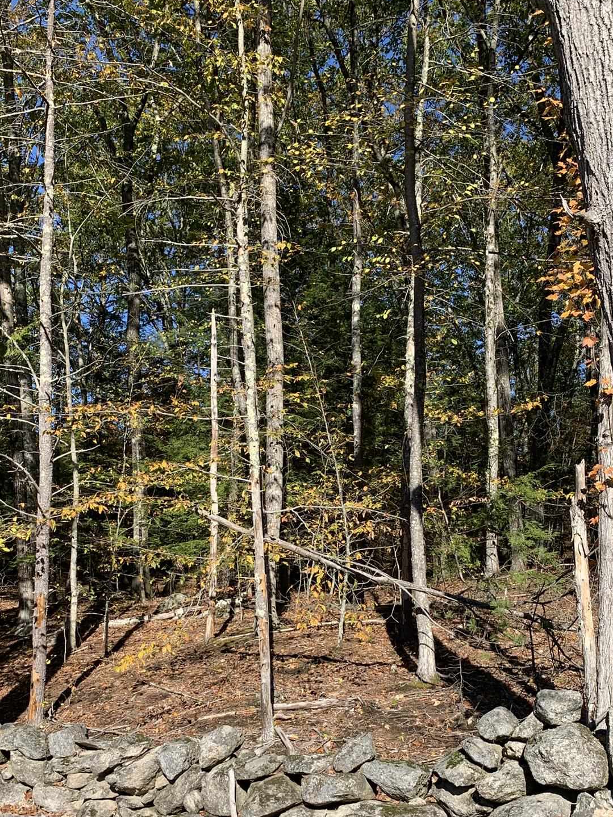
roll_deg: -2.4
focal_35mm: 37
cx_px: 272
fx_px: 874
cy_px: 555
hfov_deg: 38.6
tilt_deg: +2.3
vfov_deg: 49.1
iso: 25
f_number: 1.8
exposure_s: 1/1585
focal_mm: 4.25
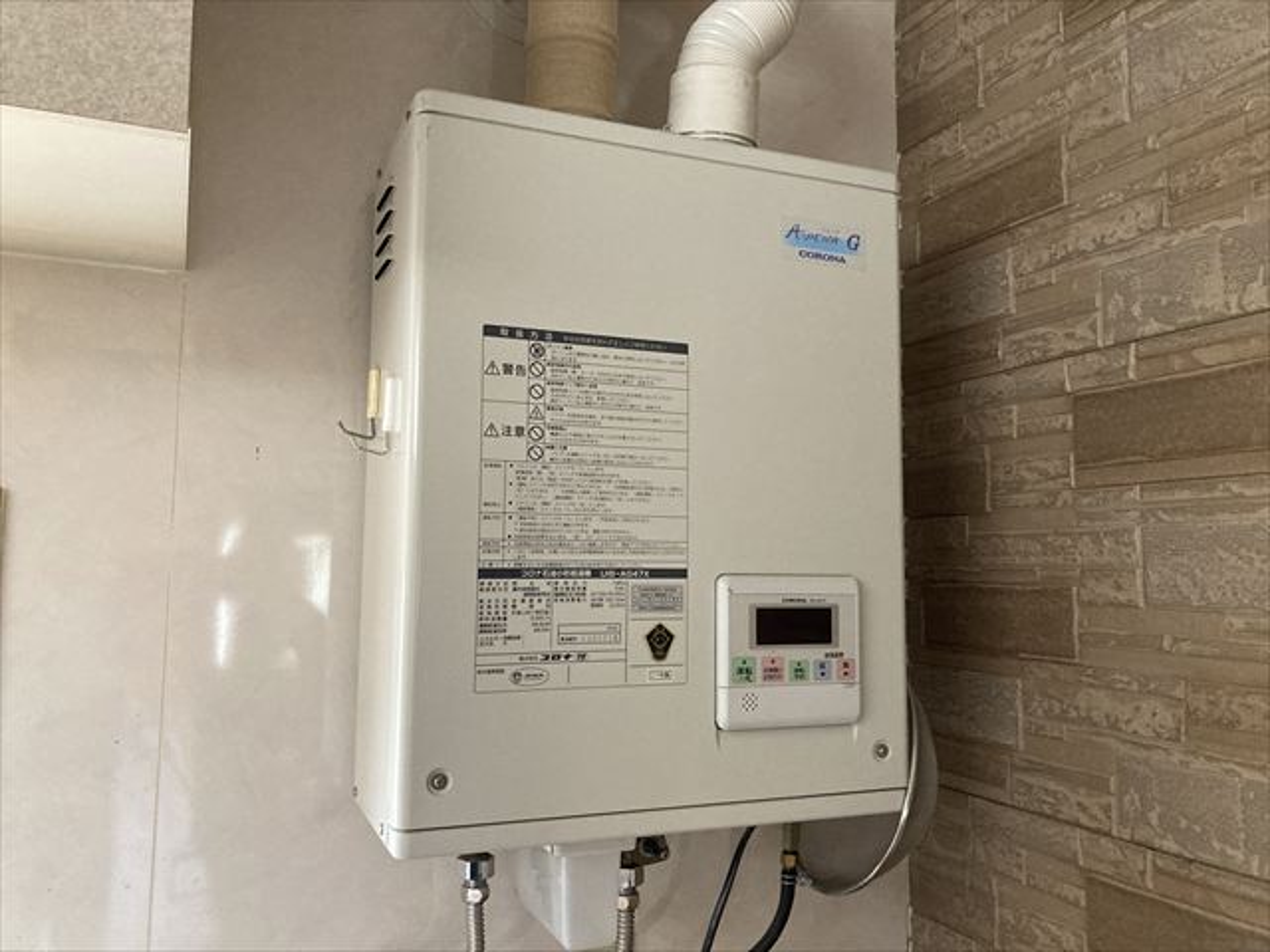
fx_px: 1027
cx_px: 635
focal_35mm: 28
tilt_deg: +5.8
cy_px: 476
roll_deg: -1.6
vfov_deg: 49.7
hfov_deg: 63.4
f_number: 1.8
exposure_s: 1/57
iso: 320
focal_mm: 3.99
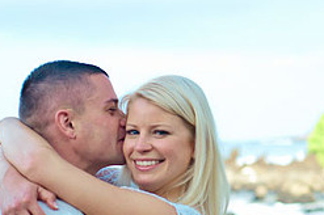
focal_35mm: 176
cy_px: 151
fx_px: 1582
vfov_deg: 7.8
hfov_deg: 11.7
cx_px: 249
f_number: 3.2
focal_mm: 50
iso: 200
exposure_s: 1/160
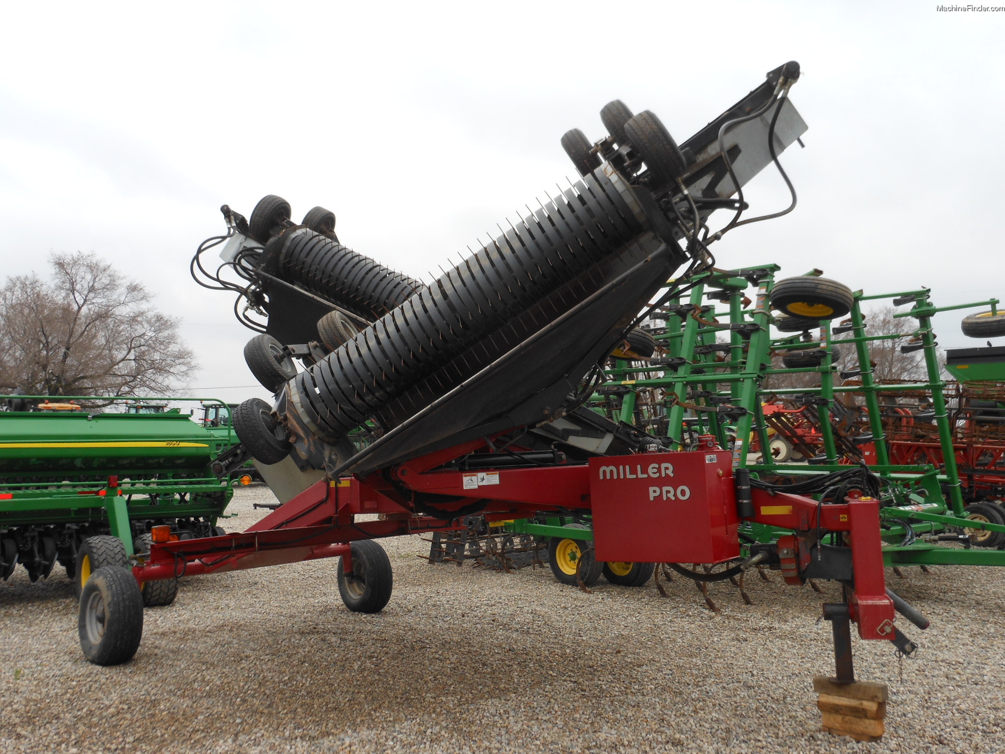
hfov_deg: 55.4
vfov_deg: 42.9
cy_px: 377
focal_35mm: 33
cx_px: 502
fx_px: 958
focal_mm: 5.9
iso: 80
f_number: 4
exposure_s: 1/400
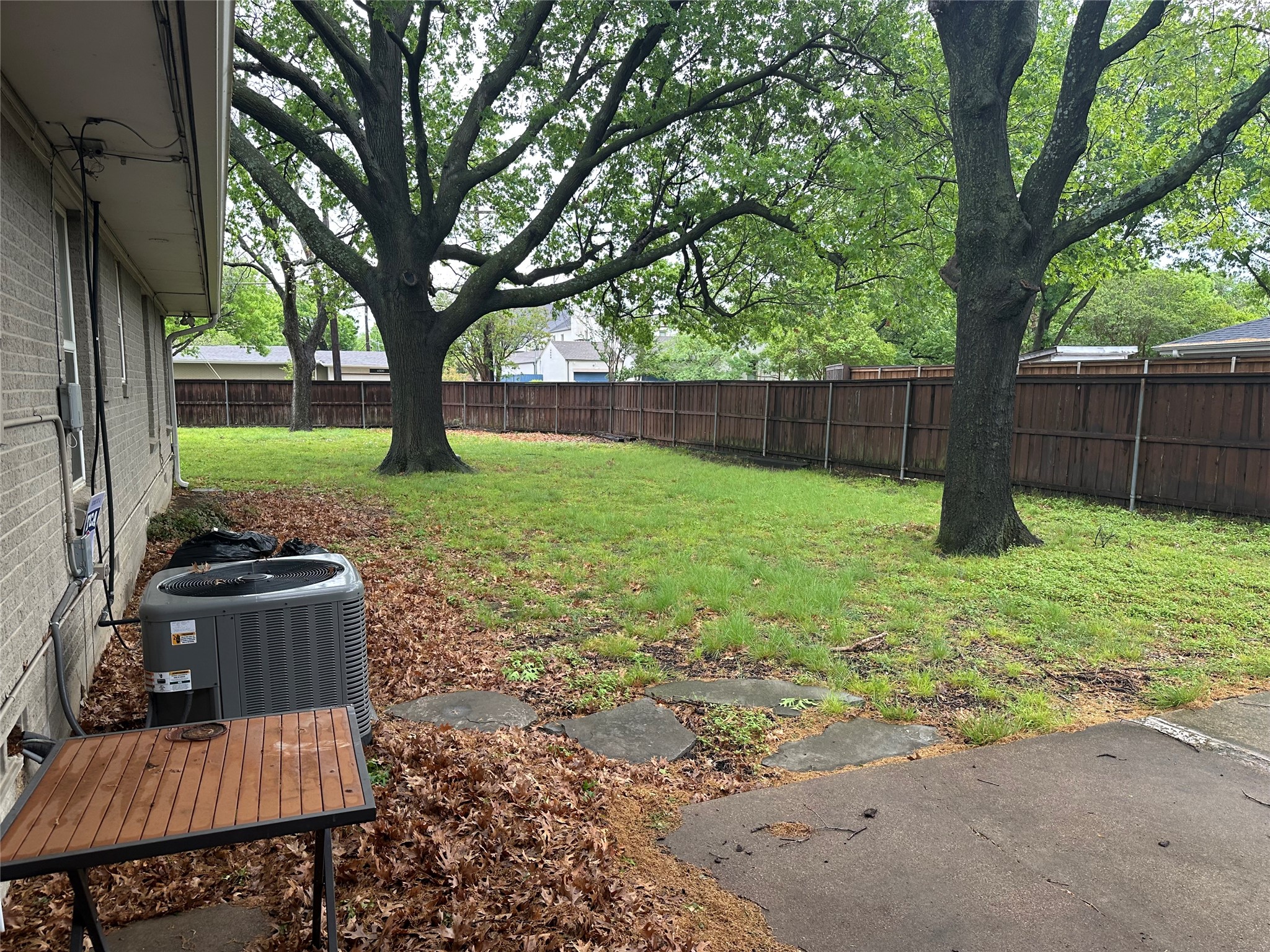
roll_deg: -0.7
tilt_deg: -5.2
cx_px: 635
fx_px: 881
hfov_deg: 71.6
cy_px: 476
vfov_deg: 56.8
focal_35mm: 24
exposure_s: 1/121
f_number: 1.78
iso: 80
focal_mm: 6.86
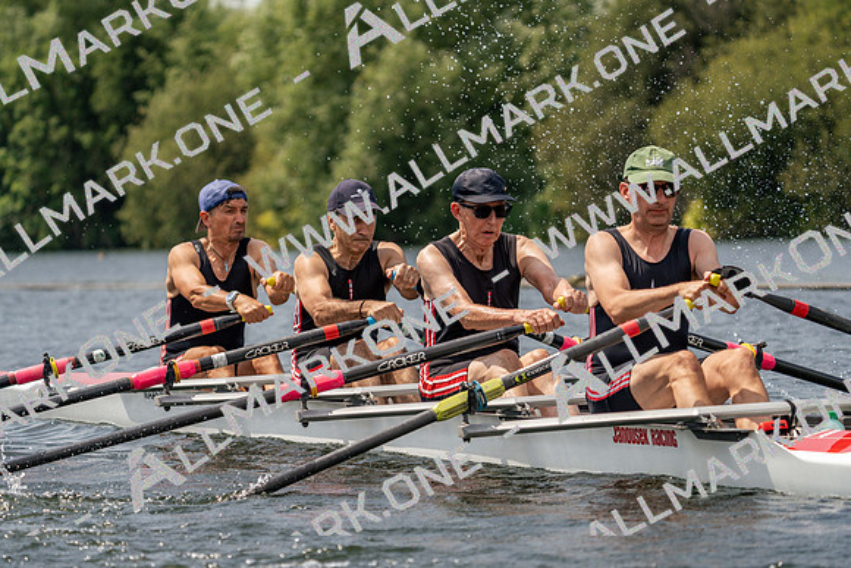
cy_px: 284
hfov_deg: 10.3
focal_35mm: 200
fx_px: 4729
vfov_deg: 6.9
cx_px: 426
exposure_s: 1/1600
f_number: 5.6
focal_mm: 200
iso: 200
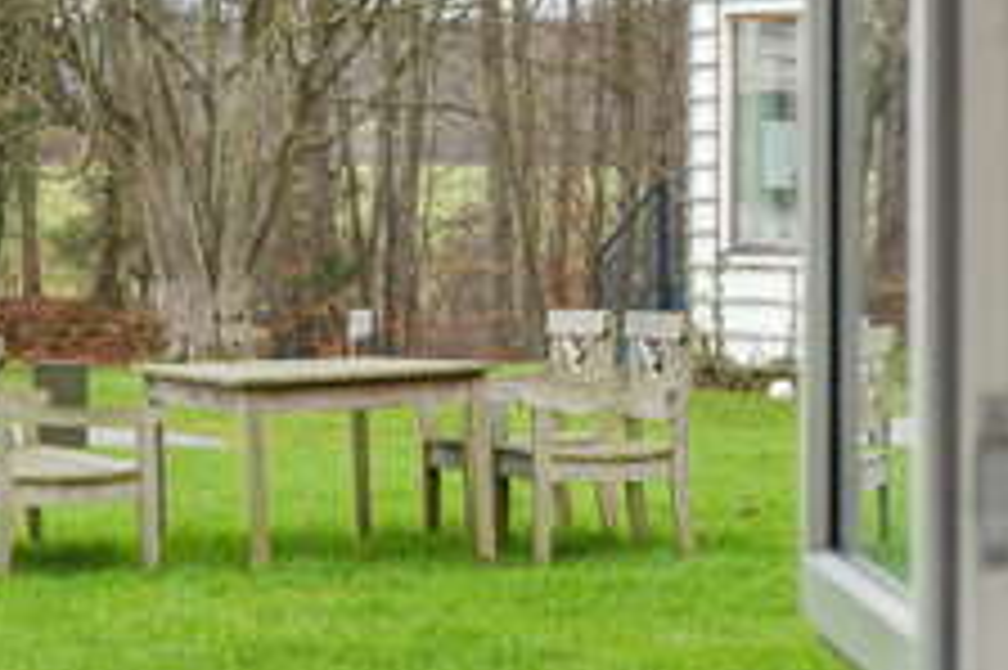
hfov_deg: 10.4
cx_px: 266
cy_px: 292
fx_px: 5512
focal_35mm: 197
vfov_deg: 7.0
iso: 200
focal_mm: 70
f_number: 8
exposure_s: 1/6
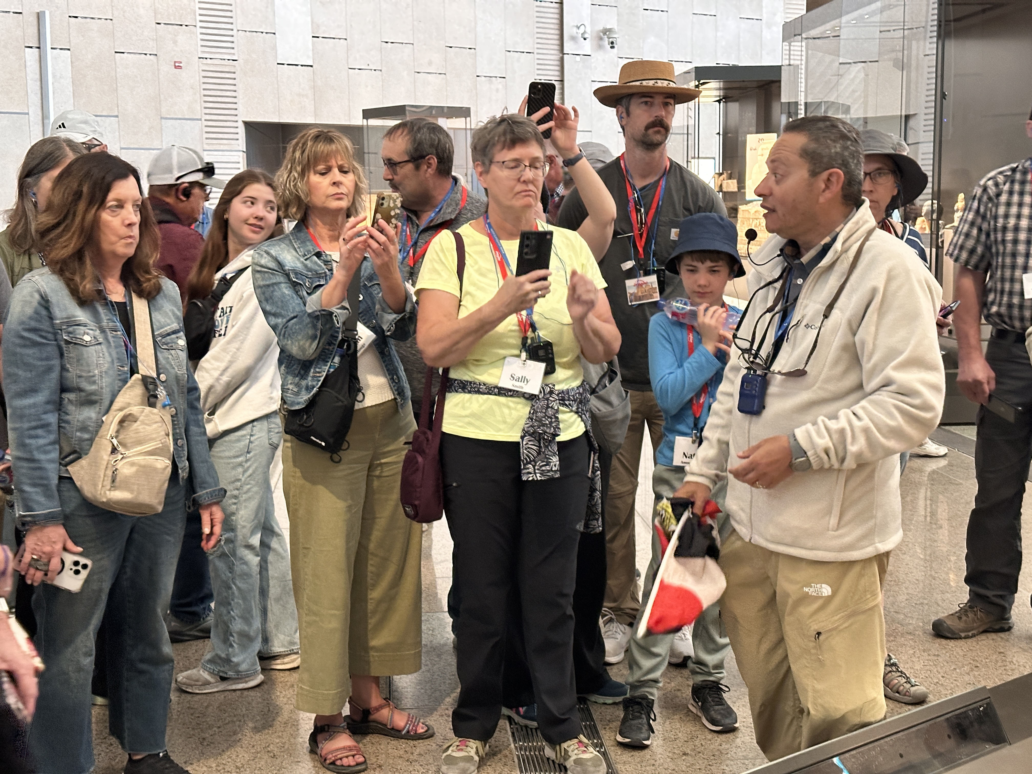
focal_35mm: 48
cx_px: 516
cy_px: 387
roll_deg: +0.9
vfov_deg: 30.3
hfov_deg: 39.7
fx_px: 1431
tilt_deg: -7.2
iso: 500
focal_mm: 6.86
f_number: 1.78
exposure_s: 1/39
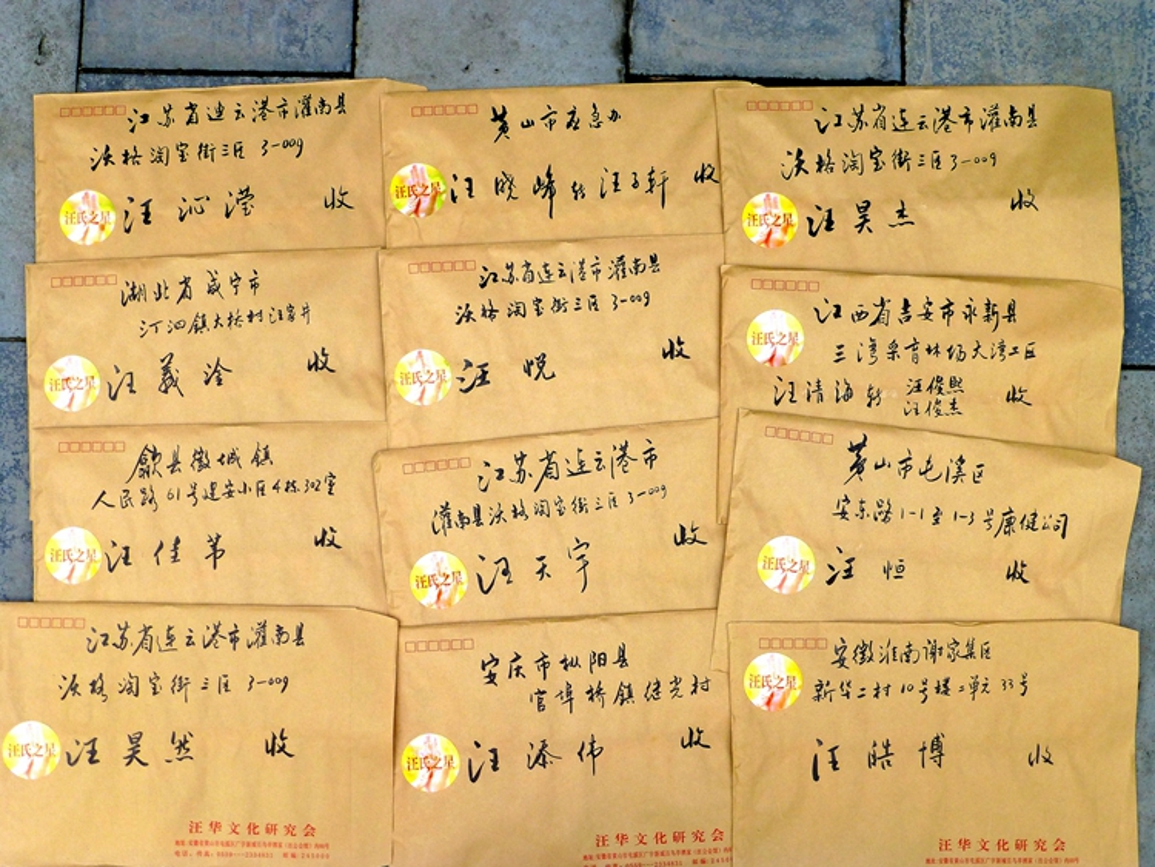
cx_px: 578
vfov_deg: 27.0
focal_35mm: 54
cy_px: 434
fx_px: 1802
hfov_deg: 35.5
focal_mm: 9.7
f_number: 4.6
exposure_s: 1/160
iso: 100
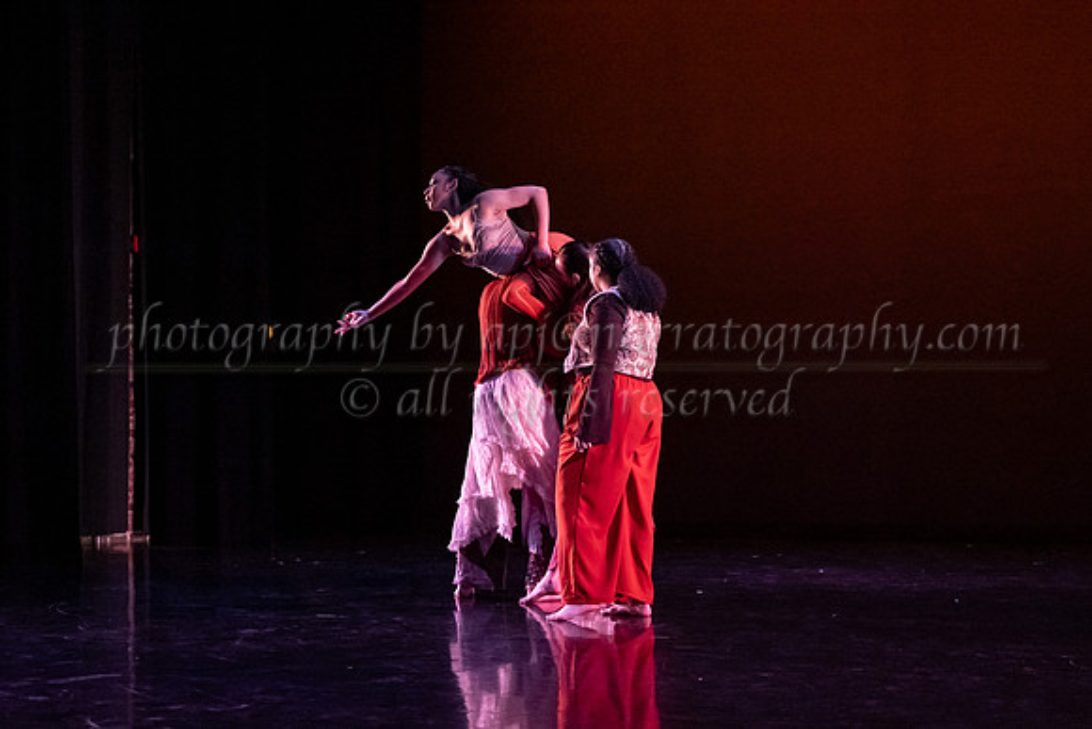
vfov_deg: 22.2
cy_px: 370
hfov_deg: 32.8
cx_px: 541
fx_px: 1855
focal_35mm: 61
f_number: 4
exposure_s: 1/400
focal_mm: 44
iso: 4000
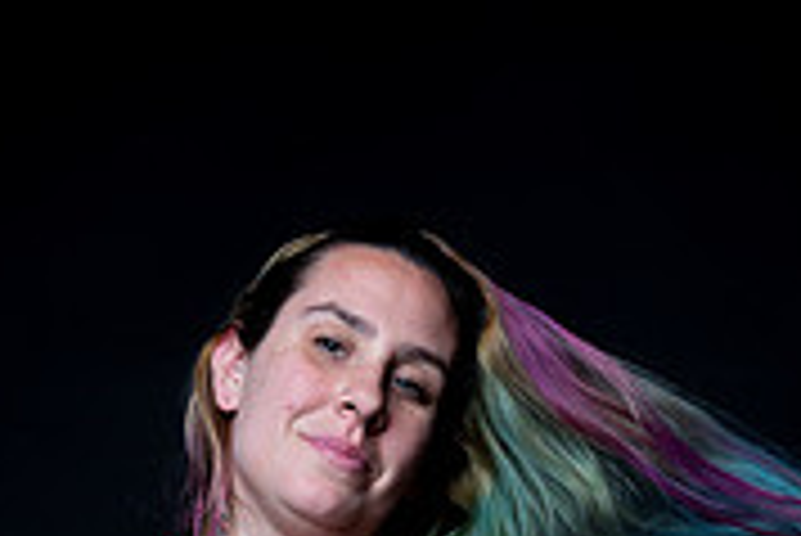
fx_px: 2538
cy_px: 863
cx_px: 266
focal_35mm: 114
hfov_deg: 17.9
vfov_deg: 11.4
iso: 100
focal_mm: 35
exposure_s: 1/160
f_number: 10
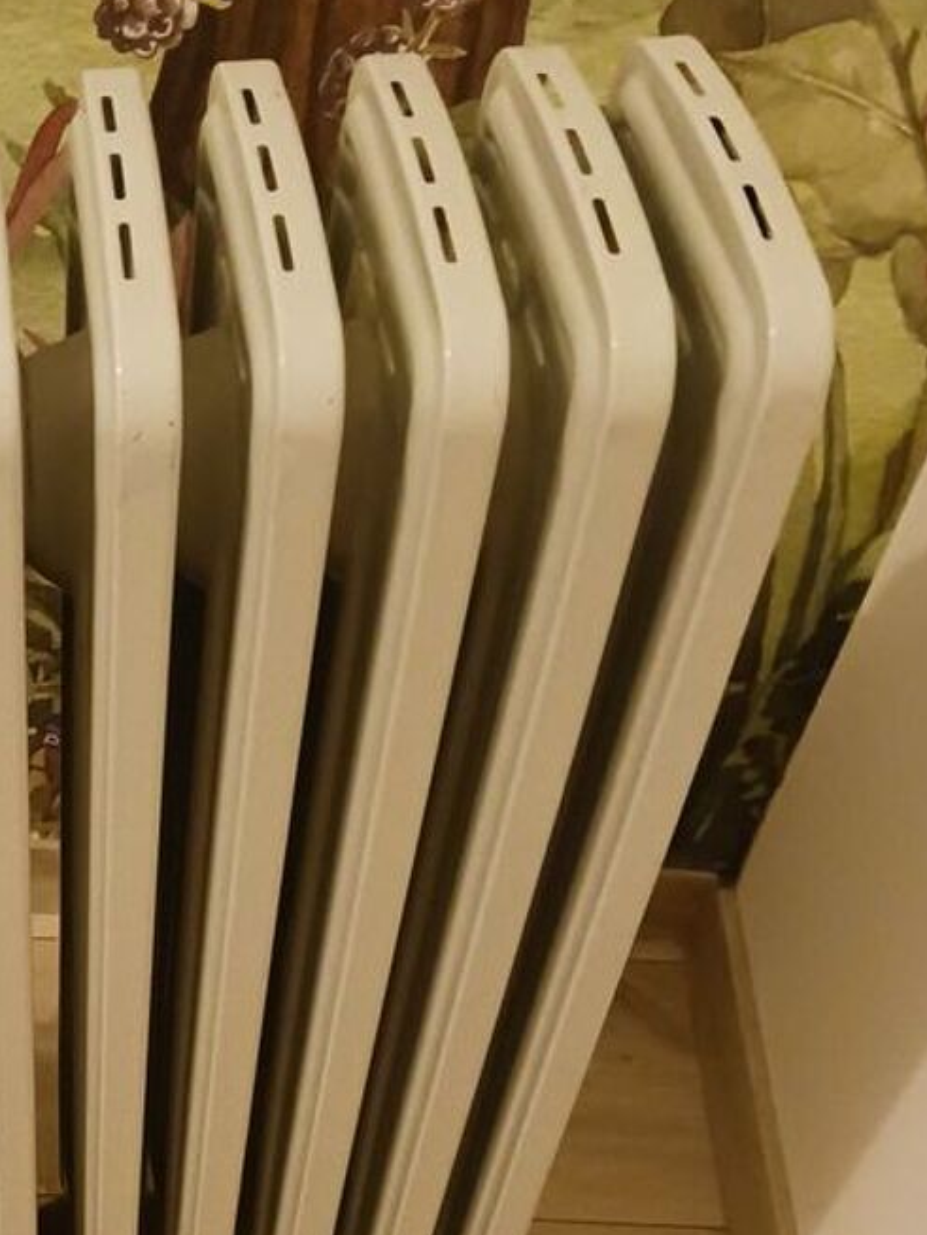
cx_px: 6
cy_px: 1083
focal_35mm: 55
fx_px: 1963
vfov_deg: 33.3
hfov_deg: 25.3
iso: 1250
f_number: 1.8
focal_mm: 4
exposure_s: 1/17
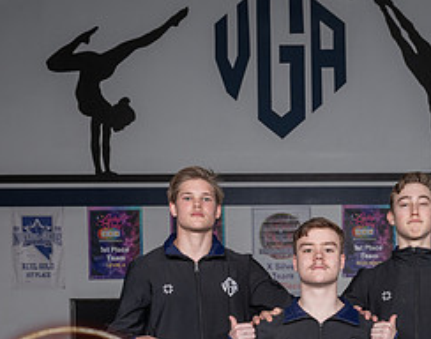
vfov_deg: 21.9
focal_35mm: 65
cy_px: 383
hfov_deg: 28.8
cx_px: 332
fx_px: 824
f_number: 7.1
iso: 200
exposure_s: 1/200
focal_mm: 24
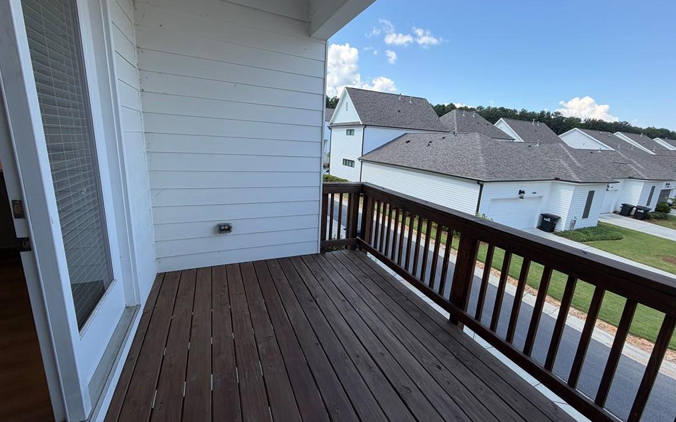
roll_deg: -2.3
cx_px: 340
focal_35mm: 15
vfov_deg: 74.7
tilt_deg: -11.1
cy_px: 201
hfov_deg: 101.5
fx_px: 276
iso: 50
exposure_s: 1/502
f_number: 2.2
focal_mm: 2.22
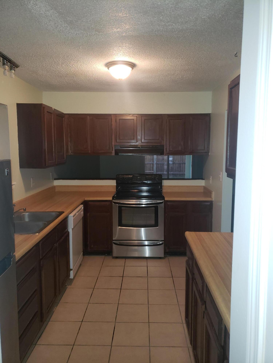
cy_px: 182
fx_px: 273
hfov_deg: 53.1
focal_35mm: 26
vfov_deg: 67.3
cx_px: 136
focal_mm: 4.3
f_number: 1.5
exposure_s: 1/17
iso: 125
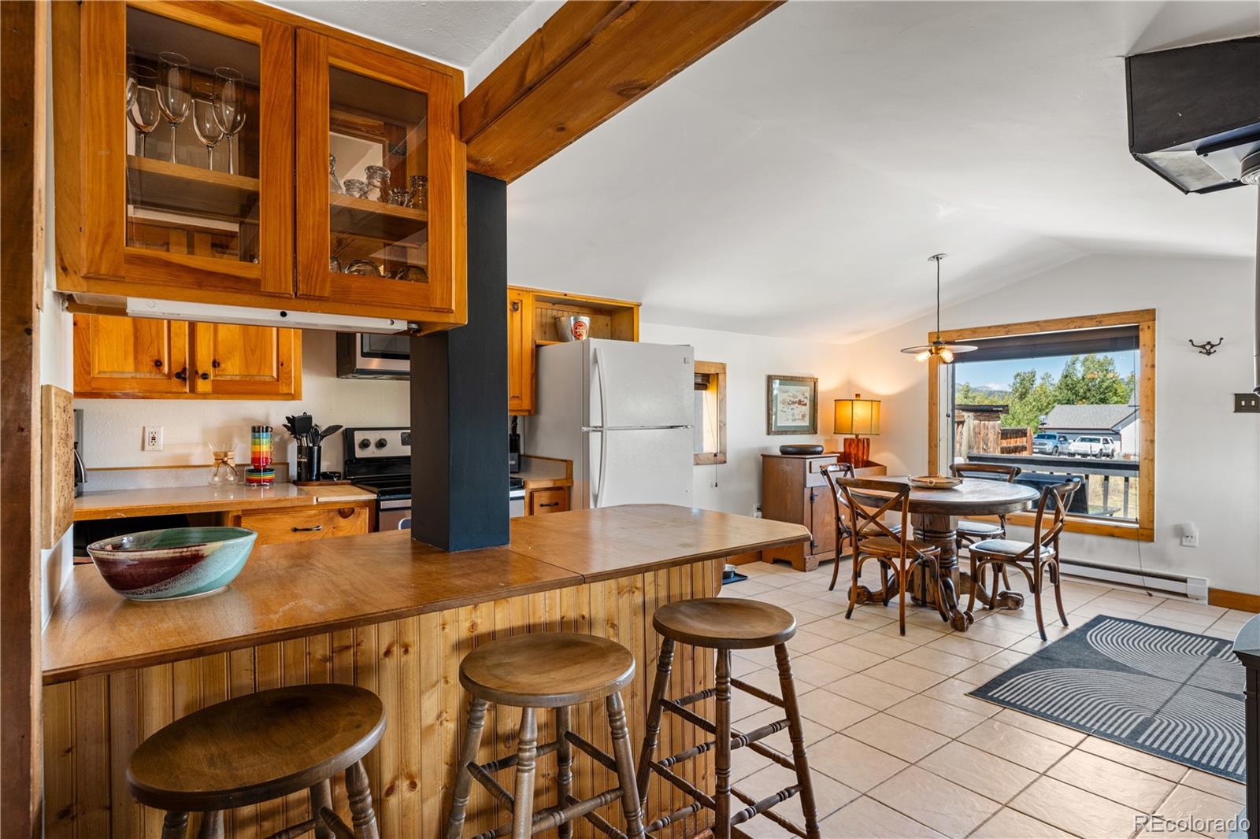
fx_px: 665
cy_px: 420
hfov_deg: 86.9
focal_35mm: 19
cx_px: 630
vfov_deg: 64.5
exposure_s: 1/2
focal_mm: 19
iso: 100
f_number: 7.1
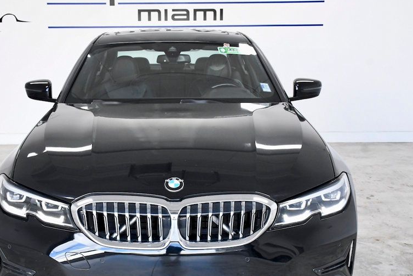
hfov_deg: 37.5
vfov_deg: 25.4
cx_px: 180
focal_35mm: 53
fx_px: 608
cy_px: 181
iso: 2500
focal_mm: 26
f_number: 8
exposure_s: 1/250
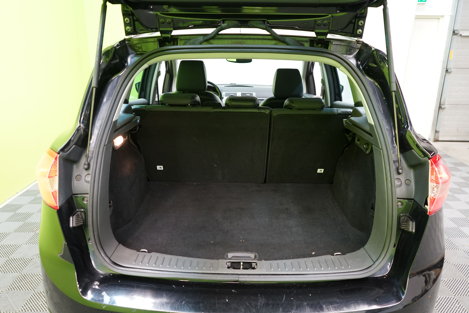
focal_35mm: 28
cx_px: 234
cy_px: 156
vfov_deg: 46.4
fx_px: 365
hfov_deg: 65.5
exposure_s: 1/30
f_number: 3.5
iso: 1000
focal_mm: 28
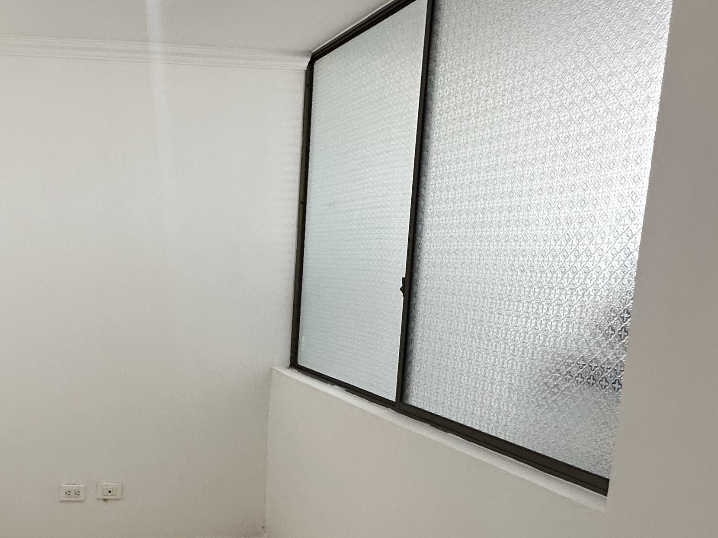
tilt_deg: -8.1
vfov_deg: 41.3
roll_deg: -1.0
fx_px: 705
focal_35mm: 34
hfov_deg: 49.3
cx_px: 100
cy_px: 353
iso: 200
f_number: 2.2
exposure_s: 1/120
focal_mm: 2.22
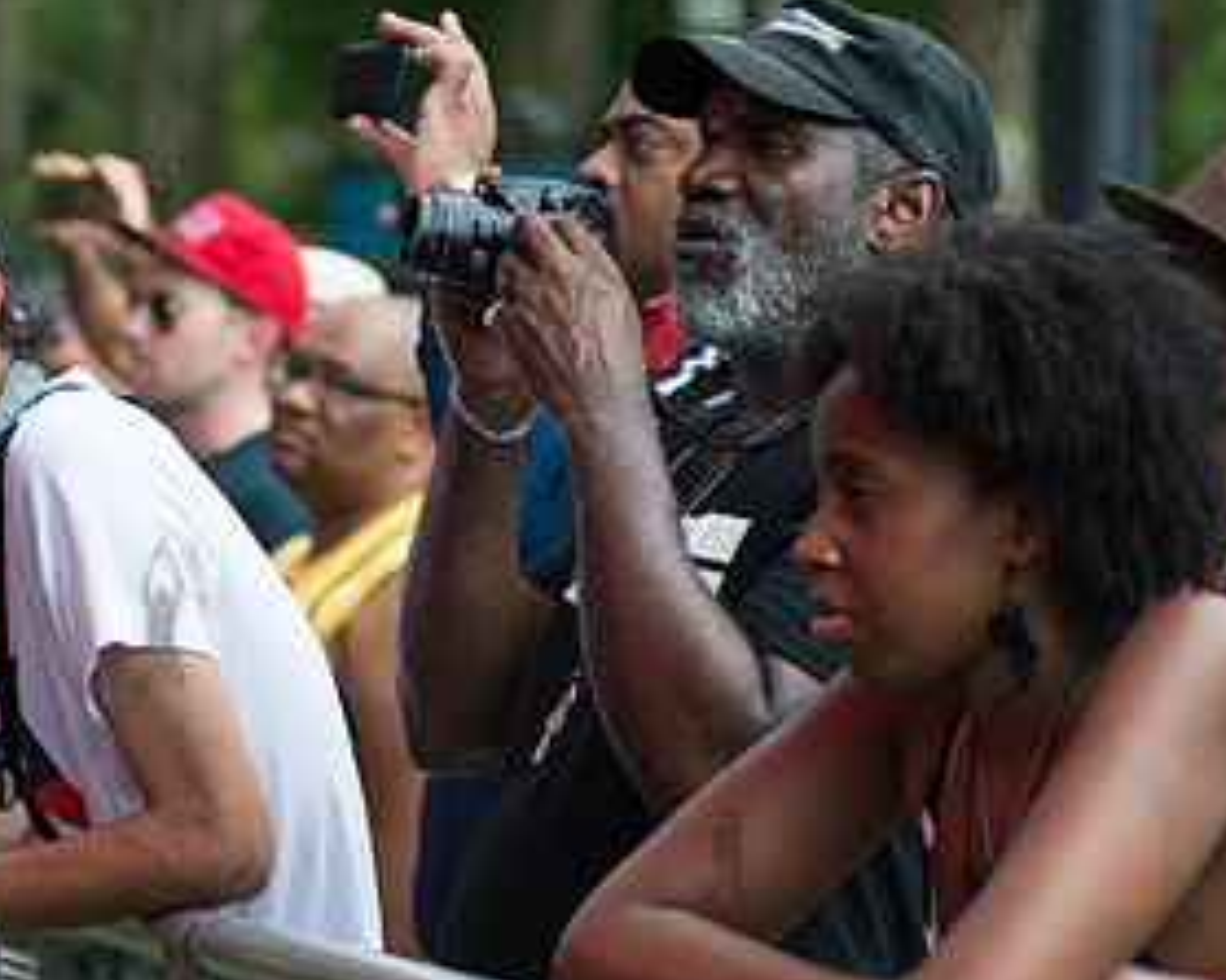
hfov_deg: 12.3
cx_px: 158
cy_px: 613
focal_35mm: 156
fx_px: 5658
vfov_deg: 9.9
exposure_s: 1/1600
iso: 500
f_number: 2.8
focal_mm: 80
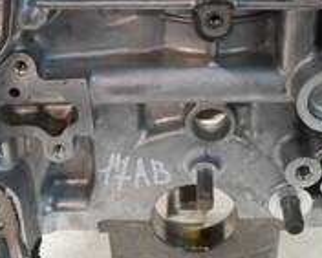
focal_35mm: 64
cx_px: 227
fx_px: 610
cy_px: 62
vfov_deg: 23.6
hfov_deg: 29.3
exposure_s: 1/60
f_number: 3.5
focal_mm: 12
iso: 800
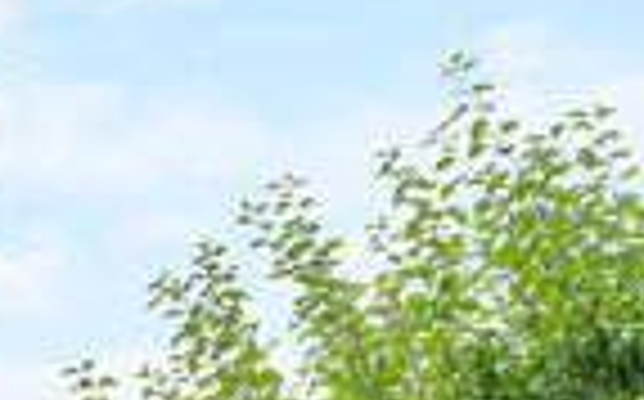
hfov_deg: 17.0
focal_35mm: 109
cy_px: 769
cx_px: -374
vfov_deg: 11.0
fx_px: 1913
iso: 200
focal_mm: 17
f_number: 8
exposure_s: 1/13
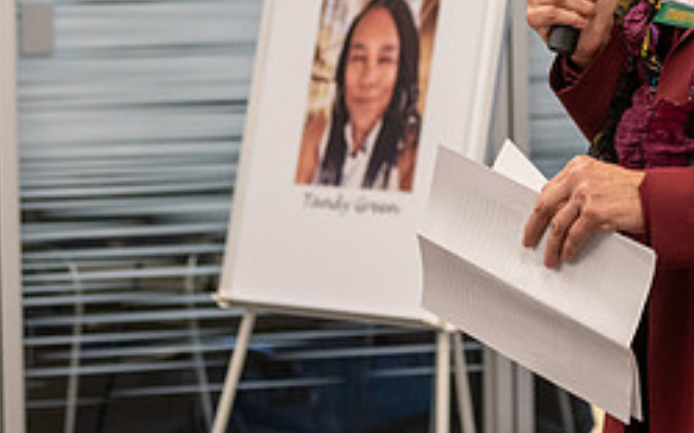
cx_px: 666
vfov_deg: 7.5
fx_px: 3290
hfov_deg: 11.9
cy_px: 73
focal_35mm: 174
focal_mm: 65
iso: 1600
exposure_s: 1/160
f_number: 4
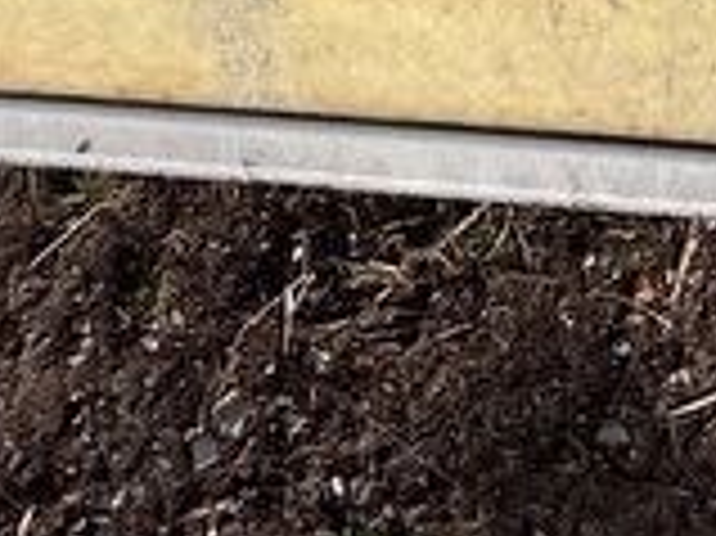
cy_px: -730
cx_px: 392
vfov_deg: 10.0
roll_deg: +2.4
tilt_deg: -41.6
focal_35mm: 131
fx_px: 2708
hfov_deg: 15.1
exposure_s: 1/4016
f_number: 1.6
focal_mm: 5.1
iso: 50
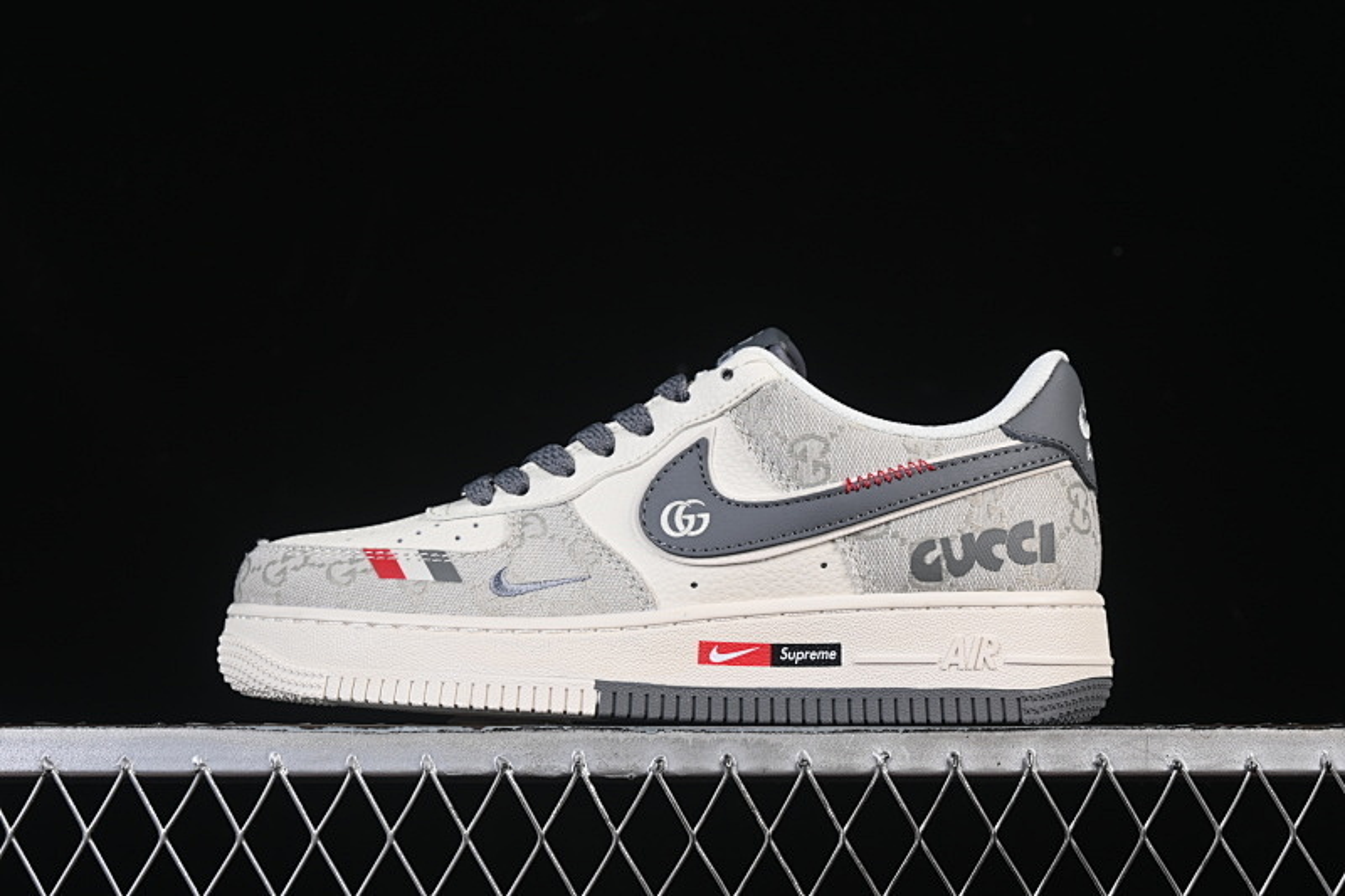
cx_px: 672
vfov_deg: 18.2
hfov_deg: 27.0
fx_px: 2801
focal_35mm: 75
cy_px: 448
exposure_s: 1/80
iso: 160
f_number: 8
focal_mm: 50
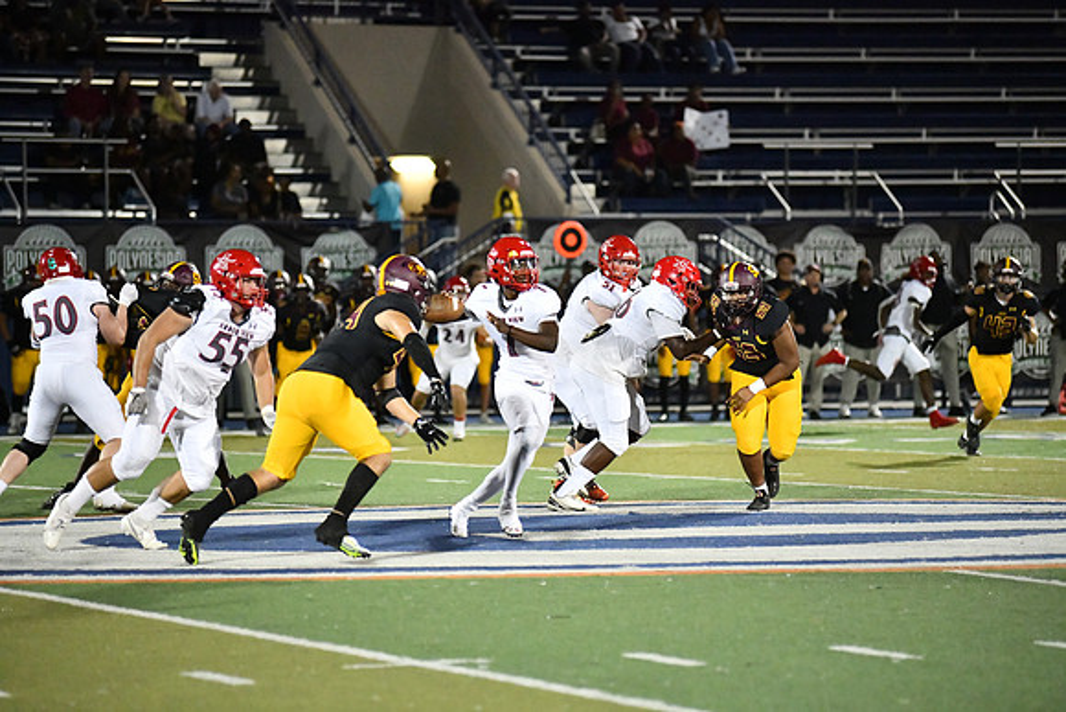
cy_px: 356
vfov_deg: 7.9
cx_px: 533
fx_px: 5183
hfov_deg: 11.7
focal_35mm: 175
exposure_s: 1/3200
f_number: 2.8
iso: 14400
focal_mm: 175
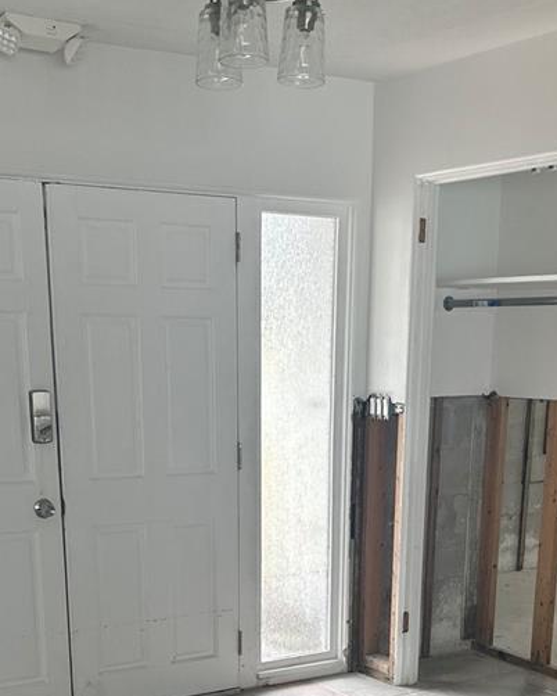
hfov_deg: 27.2
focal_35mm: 56
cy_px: 672
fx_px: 1153
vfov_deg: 31.4
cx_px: 280
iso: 80
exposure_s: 1/150
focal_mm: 6.86
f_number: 1.78
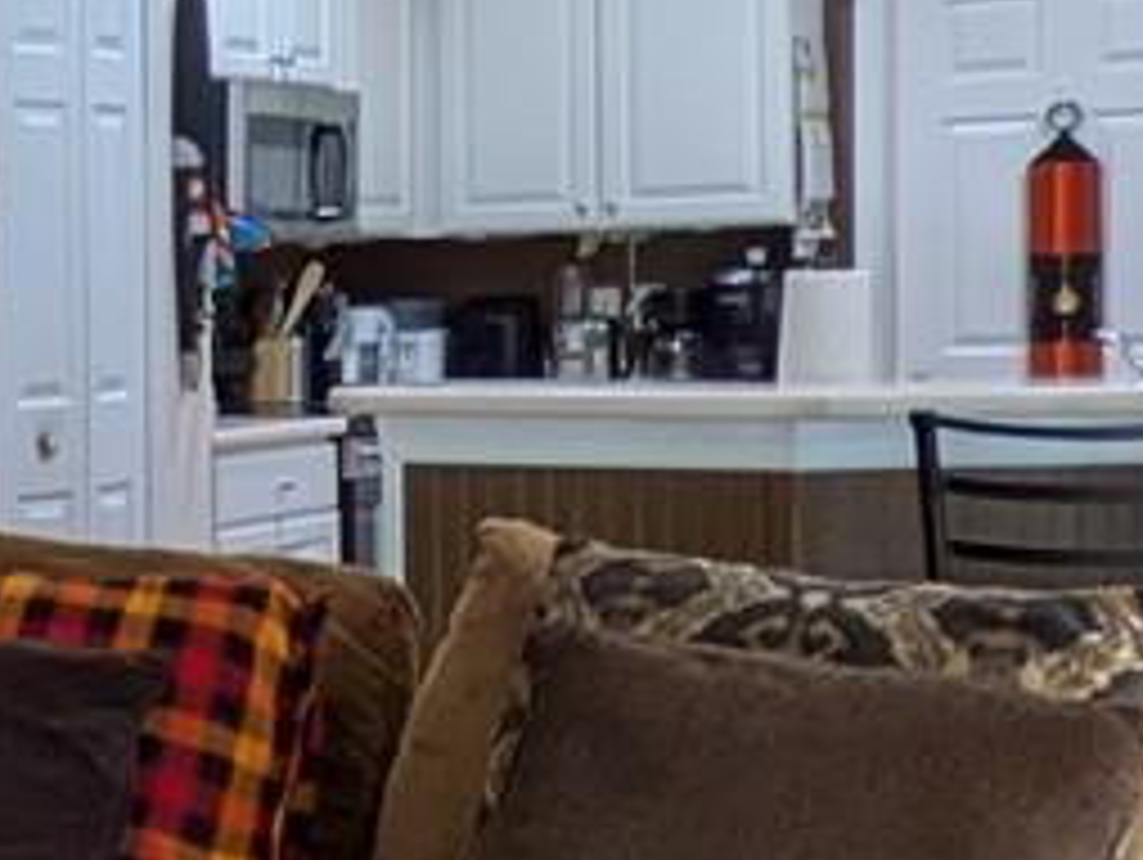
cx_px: -884
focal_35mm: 88
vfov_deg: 16.8
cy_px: 396
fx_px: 2908
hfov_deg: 18.0
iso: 94
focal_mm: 1.83
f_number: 2.2
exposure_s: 1/30
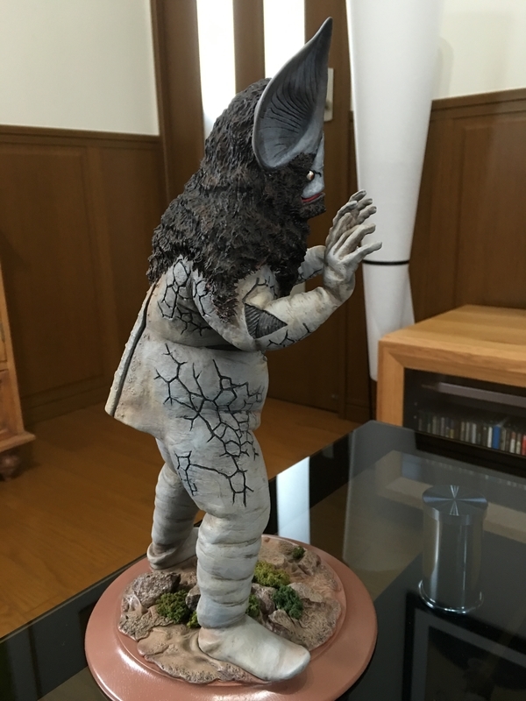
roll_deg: +2.4
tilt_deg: -13.7
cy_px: 350
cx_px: 263
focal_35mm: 29
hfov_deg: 48.2
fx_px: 588
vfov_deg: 61.7
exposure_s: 1/10
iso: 80
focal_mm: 4.15
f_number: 2.2
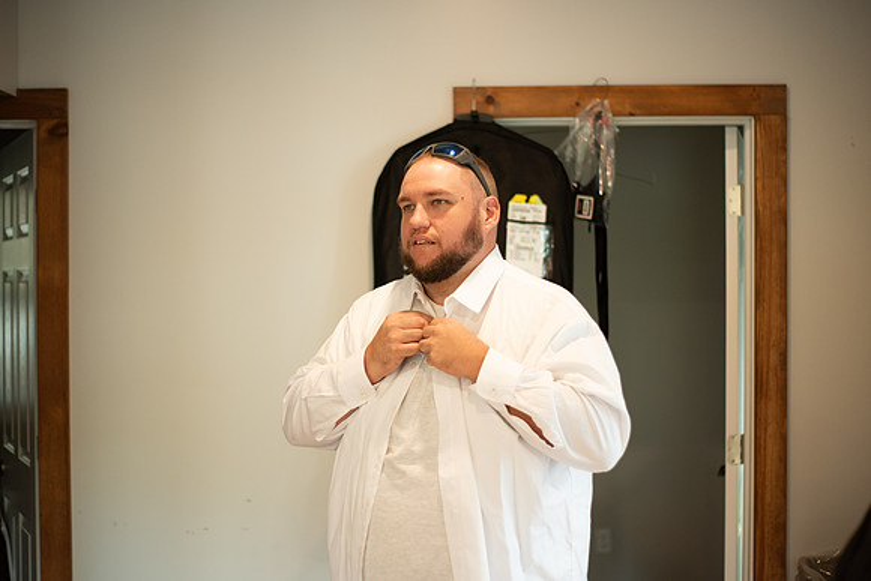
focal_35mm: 54
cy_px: 290
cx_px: 436
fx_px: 1308
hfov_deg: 36.8
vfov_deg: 25.1
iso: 800
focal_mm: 50
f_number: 1.8
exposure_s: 1/160
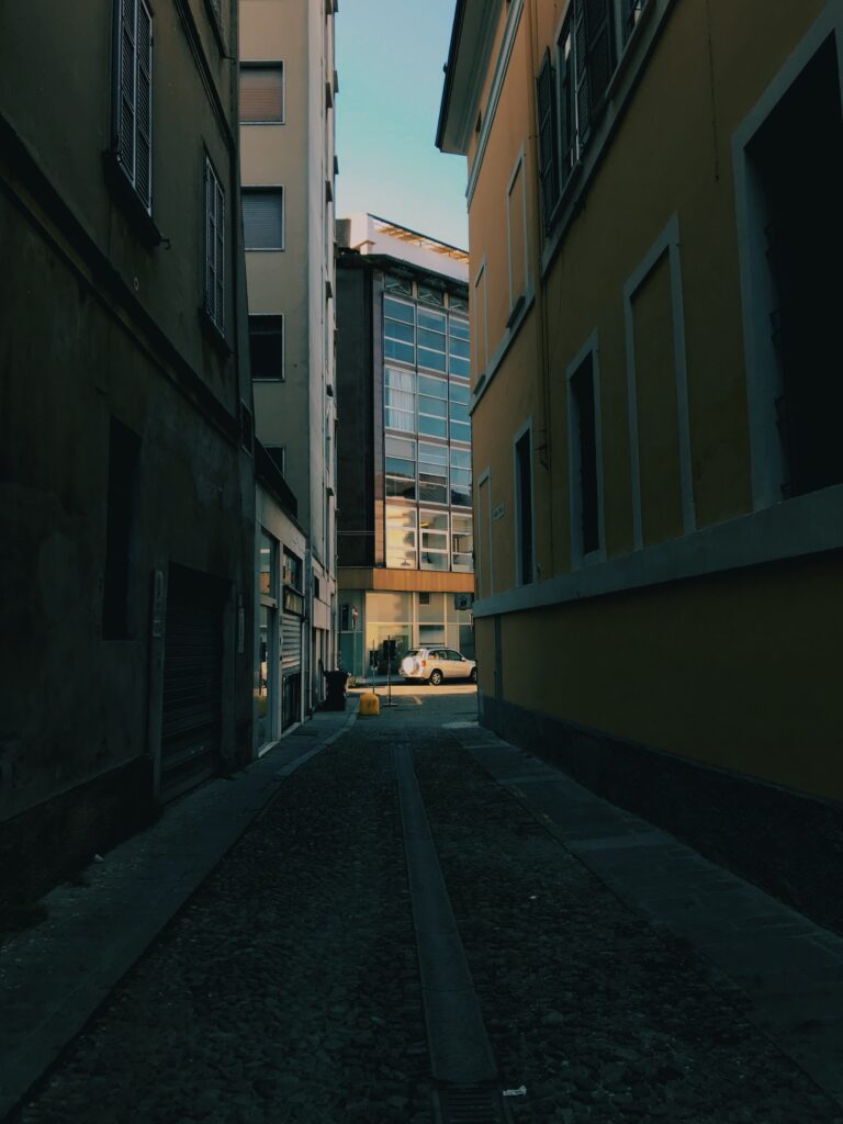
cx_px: 422
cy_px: 562
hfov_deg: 49.7
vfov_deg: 63.4
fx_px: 909
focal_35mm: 28
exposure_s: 1/351
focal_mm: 3.99
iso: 20
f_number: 1.8
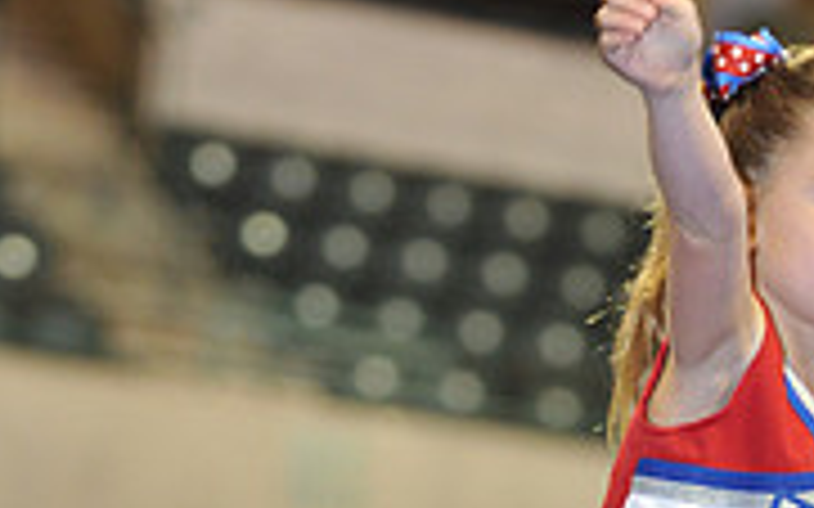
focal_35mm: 333
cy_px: 863
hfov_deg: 6.3
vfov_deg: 3.9
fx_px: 7385
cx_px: 648
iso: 1600
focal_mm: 102
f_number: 2.8
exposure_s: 1/60
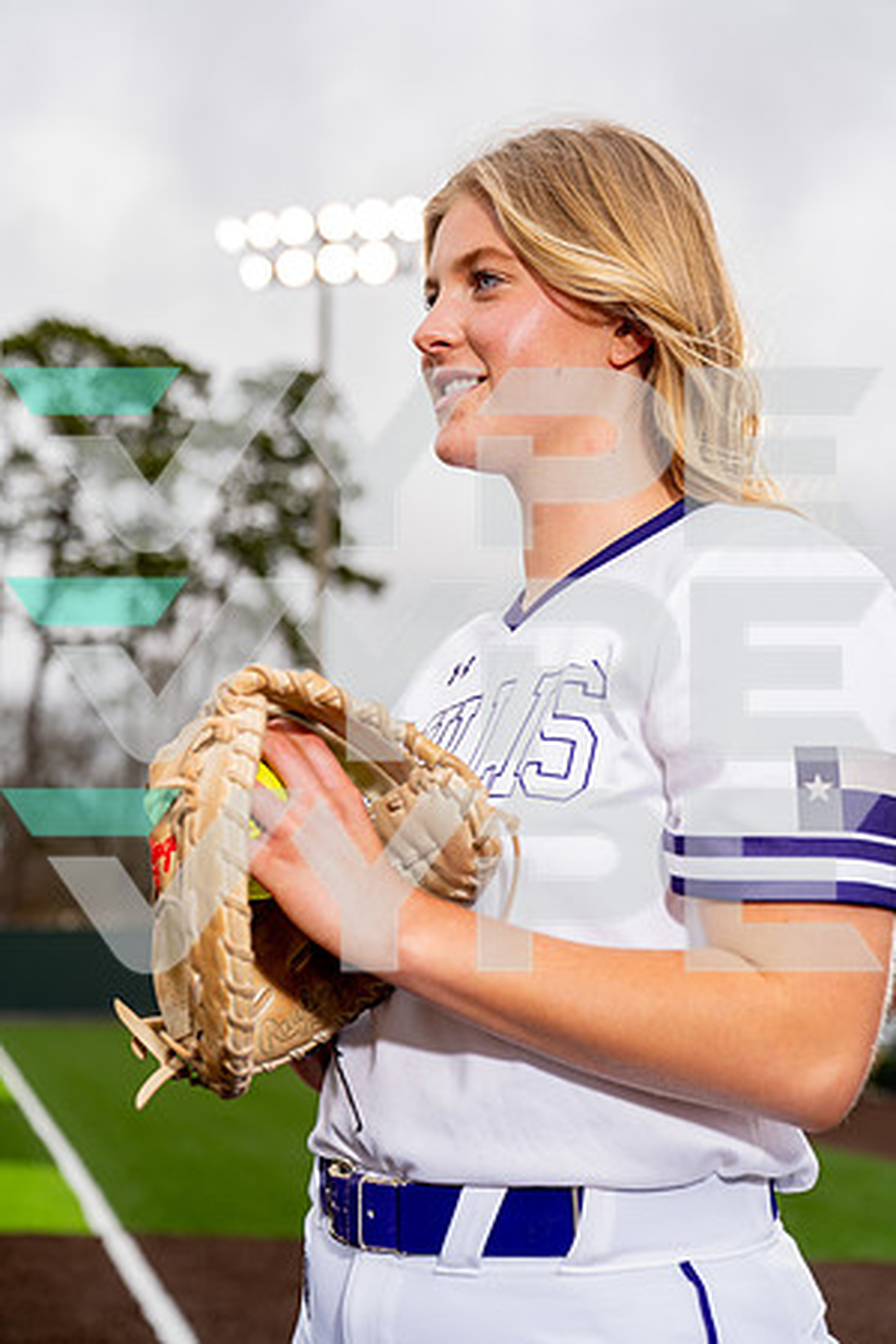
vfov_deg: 33.9
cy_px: 672
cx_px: 448
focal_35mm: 59
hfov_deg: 23.0
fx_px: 2202
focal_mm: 59
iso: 100
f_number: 4
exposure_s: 1/250
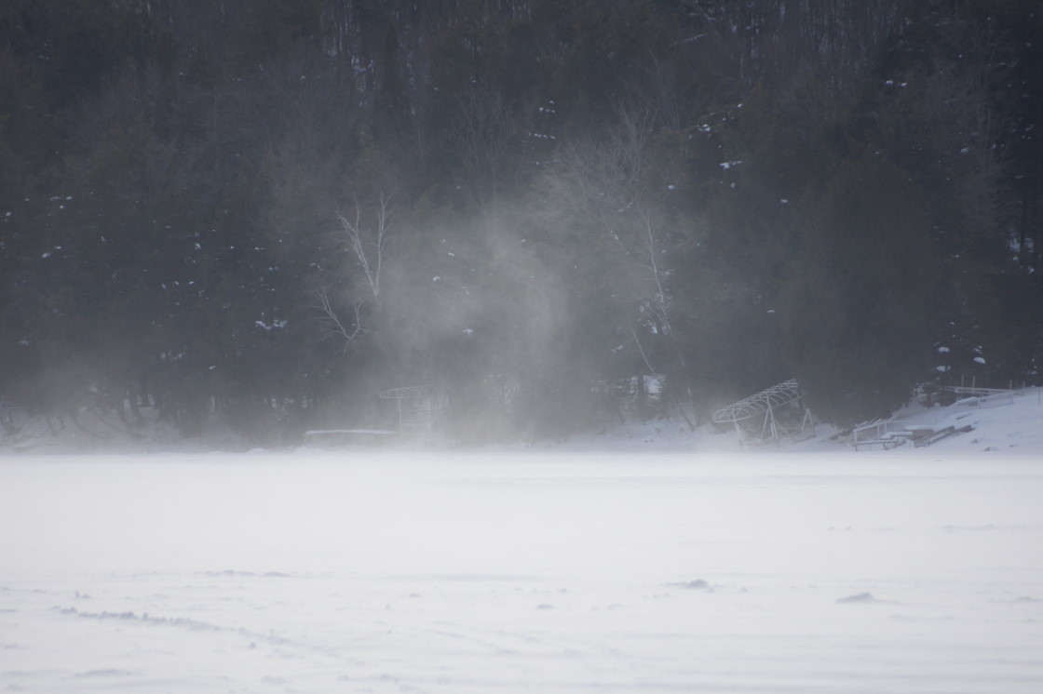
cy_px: 347
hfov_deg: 5.5
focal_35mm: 375
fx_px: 10861
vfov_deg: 3.7
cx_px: 522
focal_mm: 250
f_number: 6.3
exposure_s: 1/400
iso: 125
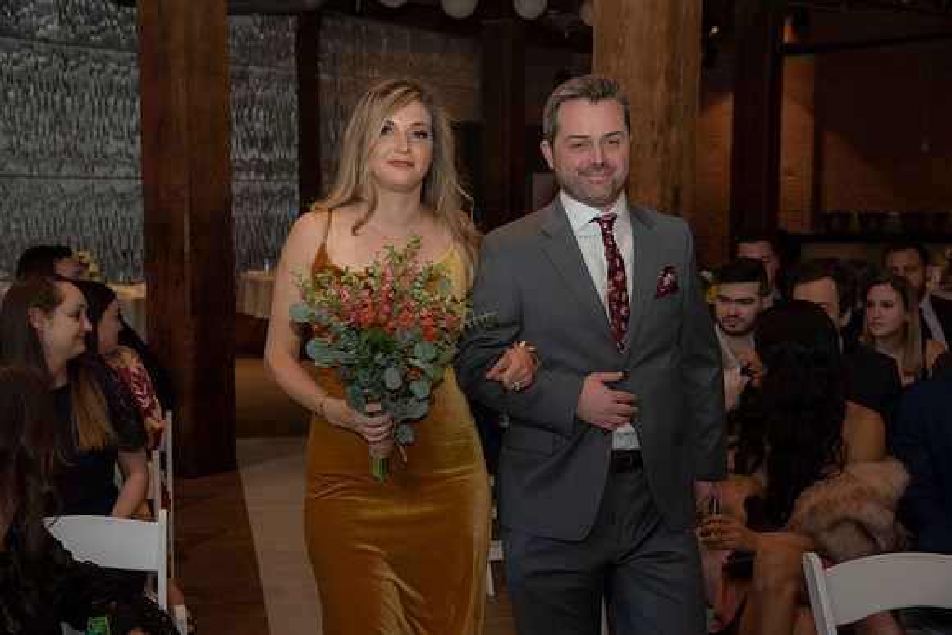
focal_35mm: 58
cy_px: 318
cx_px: 476
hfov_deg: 34.5
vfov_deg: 23.4
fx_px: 1534
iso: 800
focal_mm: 58
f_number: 5
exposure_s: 1/125
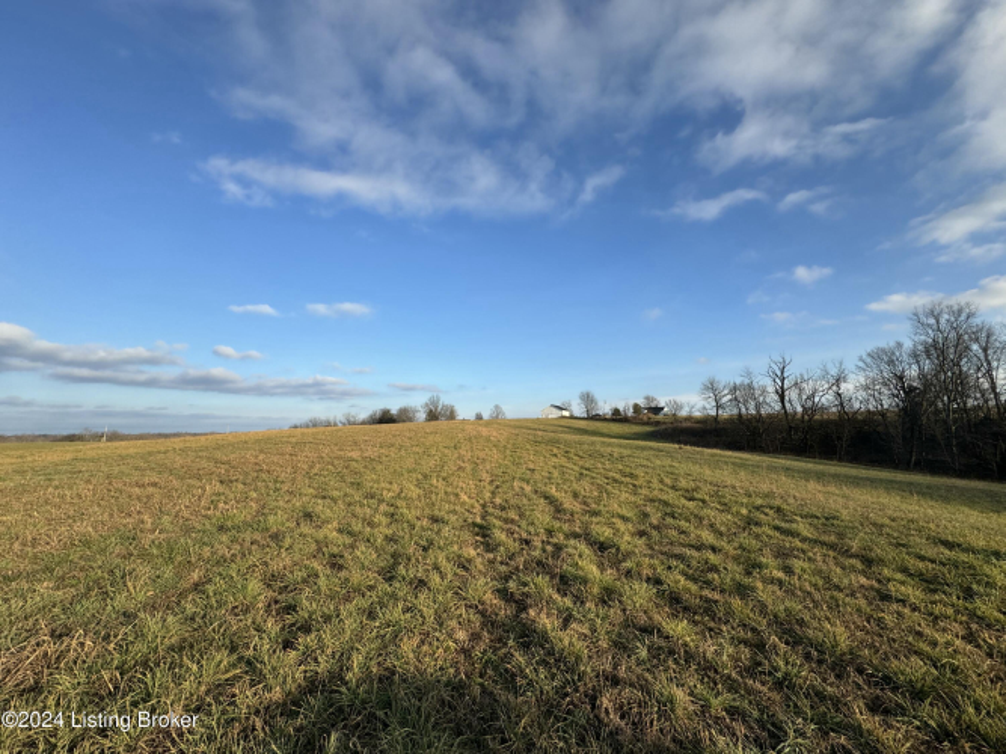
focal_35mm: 14
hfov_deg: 102.1
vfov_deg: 85.7
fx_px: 407
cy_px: 377
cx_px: 503
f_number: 2.2
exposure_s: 1/1449
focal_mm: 2.22
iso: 50
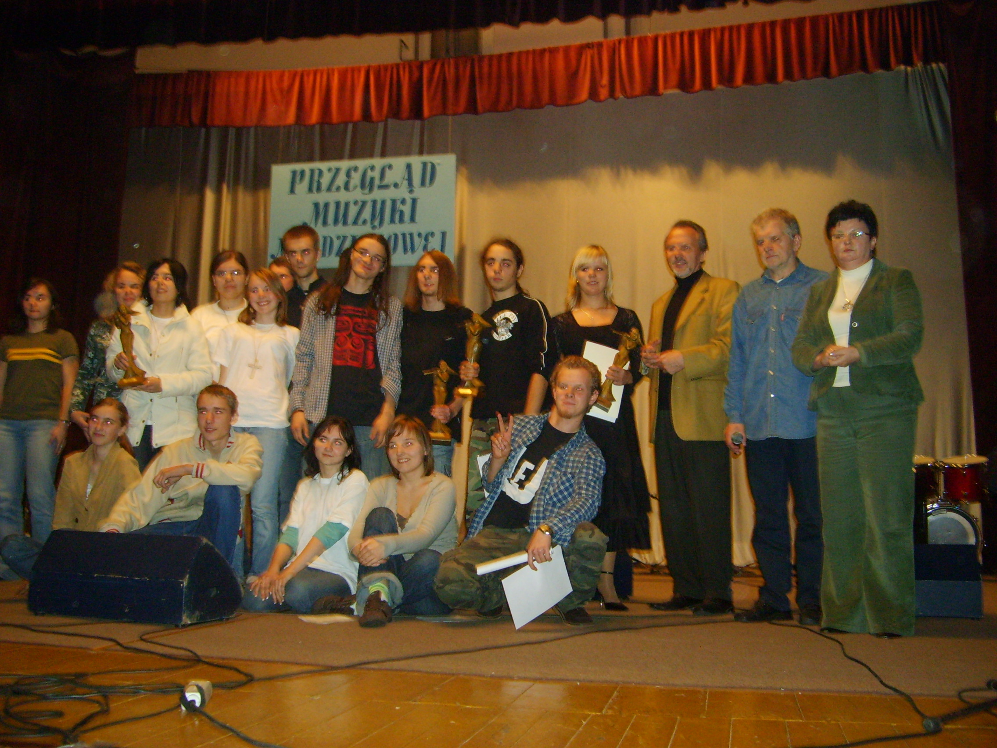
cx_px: 498
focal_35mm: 35
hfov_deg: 52.6
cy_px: 374
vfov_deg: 40.7
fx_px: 1008
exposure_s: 1/45
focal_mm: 5.8
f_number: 2.8
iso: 235
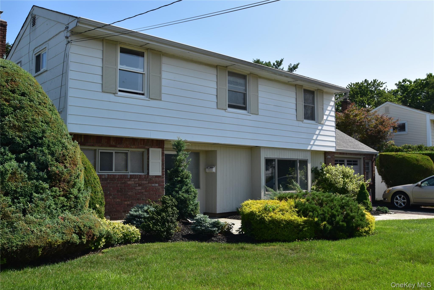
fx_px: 434
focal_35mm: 36
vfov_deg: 36.9
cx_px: 217
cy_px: 145
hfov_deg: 53.1
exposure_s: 1/400
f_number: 11
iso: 400
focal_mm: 24
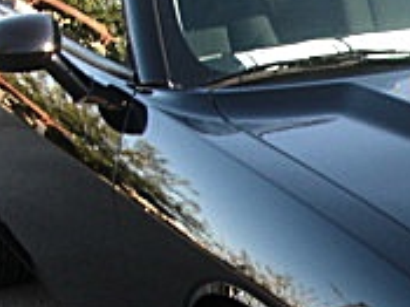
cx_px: 611
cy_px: 337
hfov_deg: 14.0
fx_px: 1562
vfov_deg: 11.1
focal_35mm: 132
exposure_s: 1/80
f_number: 2.8
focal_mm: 6.3
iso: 50
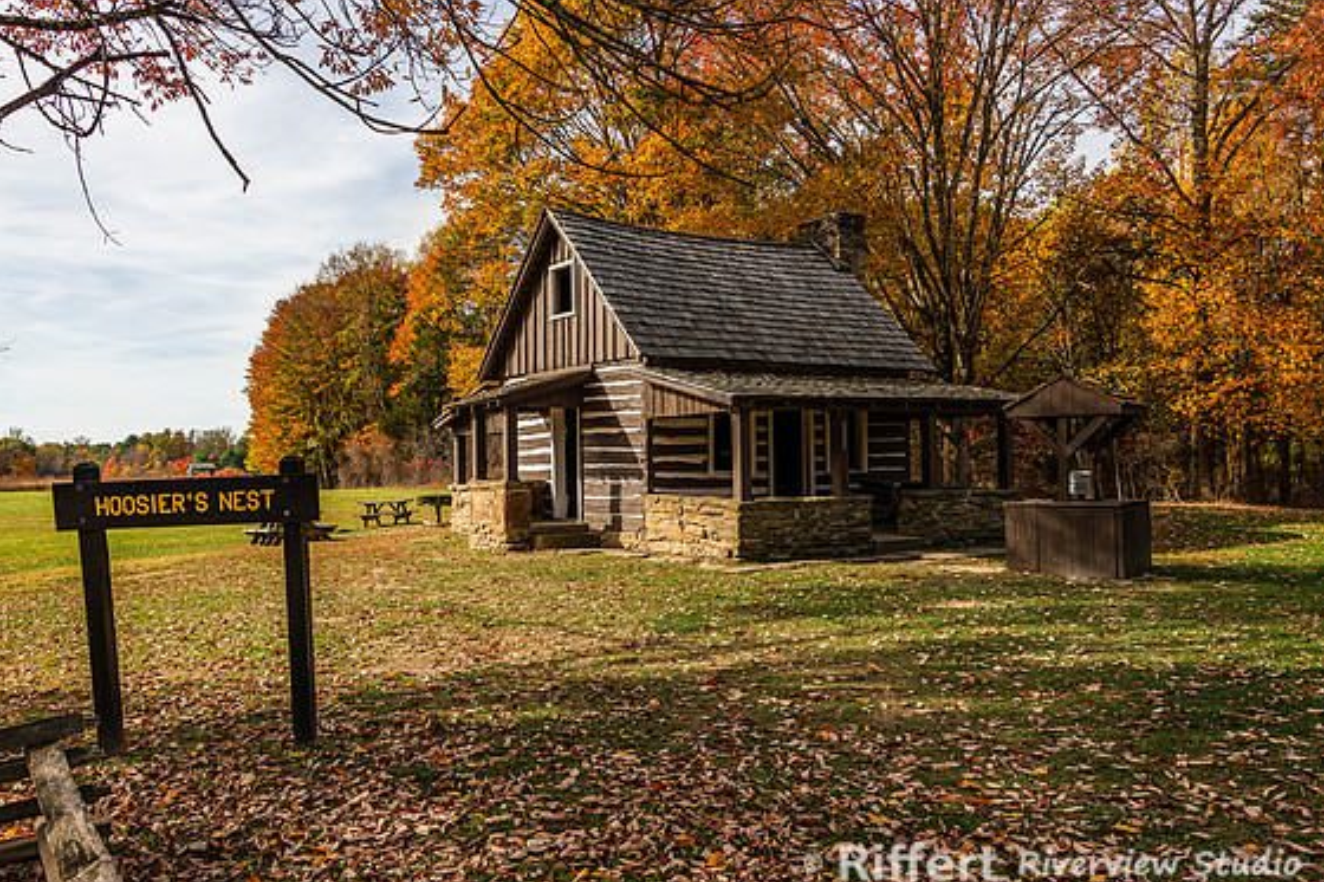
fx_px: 1066
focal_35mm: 29
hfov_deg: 63.7
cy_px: 448
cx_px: 645
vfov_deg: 44.9
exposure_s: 1/200
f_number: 8
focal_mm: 28
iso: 90
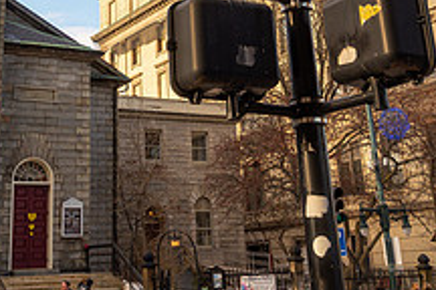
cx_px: 170
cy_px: -94
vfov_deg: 19.0
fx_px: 799
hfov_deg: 30.4
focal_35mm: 66
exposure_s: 1/100
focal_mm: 24
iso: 125
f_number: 9
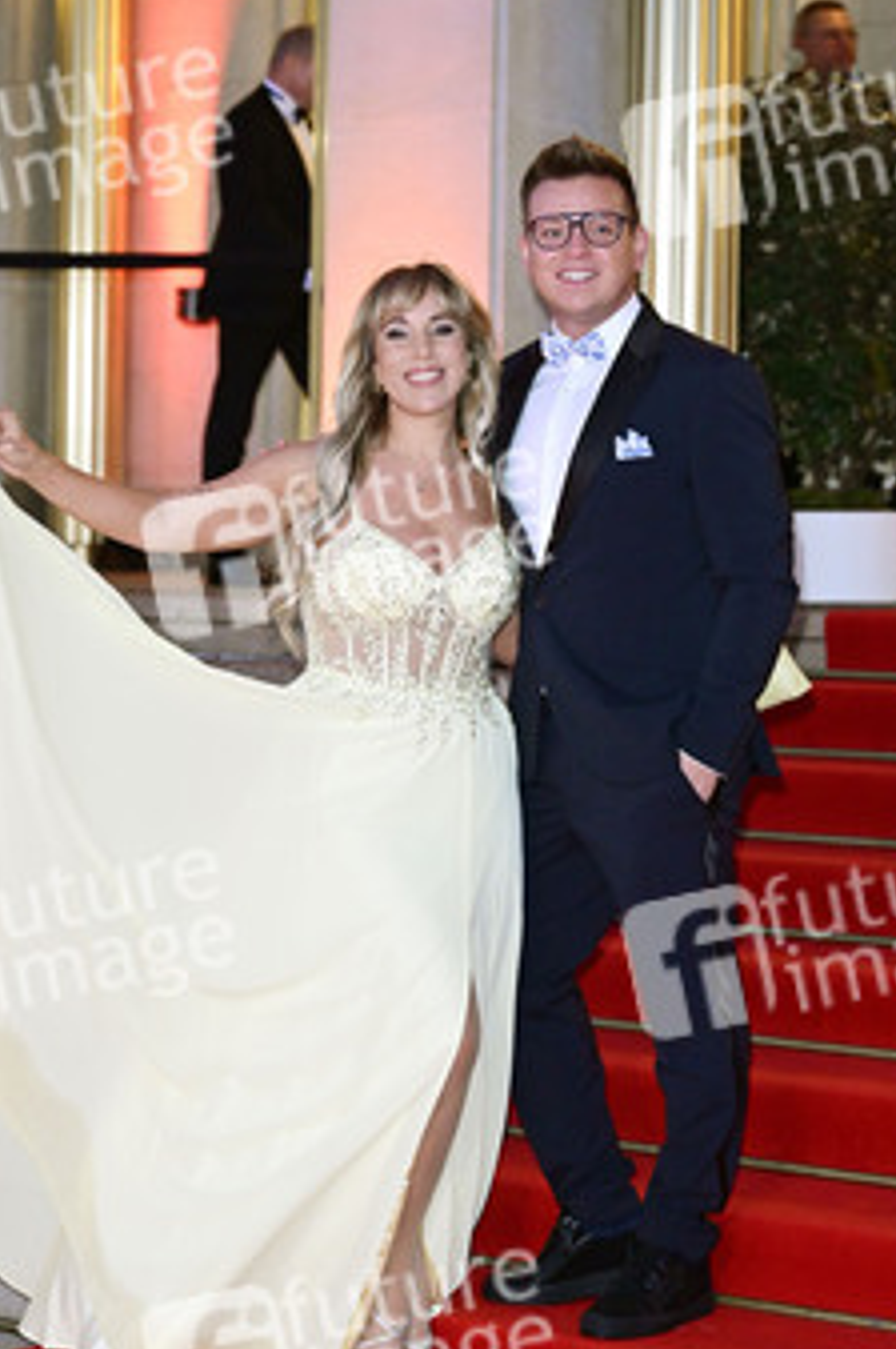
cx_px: 464
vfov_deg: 24.5
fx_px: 3105
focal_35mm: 83
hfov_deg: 16.4
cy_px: 745
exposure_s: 1/200
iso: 5000
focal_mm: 70
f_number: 3.5
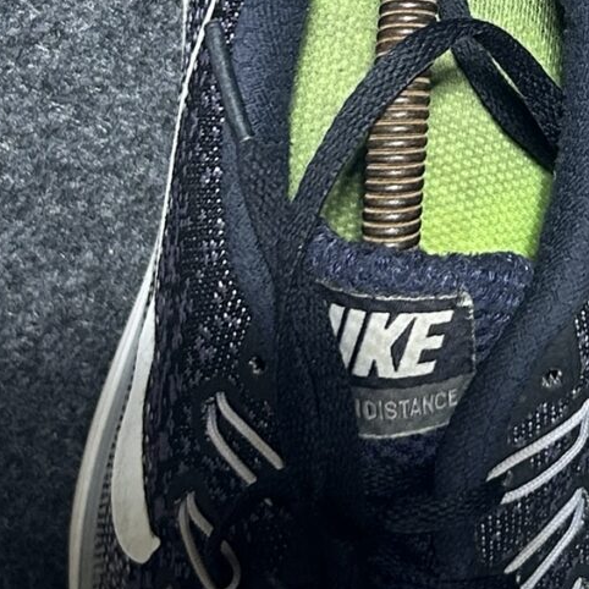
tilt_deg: -80.3
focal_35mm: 122
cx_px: 670
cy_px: -71
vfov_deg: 14.0
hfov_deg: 13.9
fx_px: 2349
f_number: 1.5
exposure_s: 1/50
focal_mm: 5.7
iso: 125
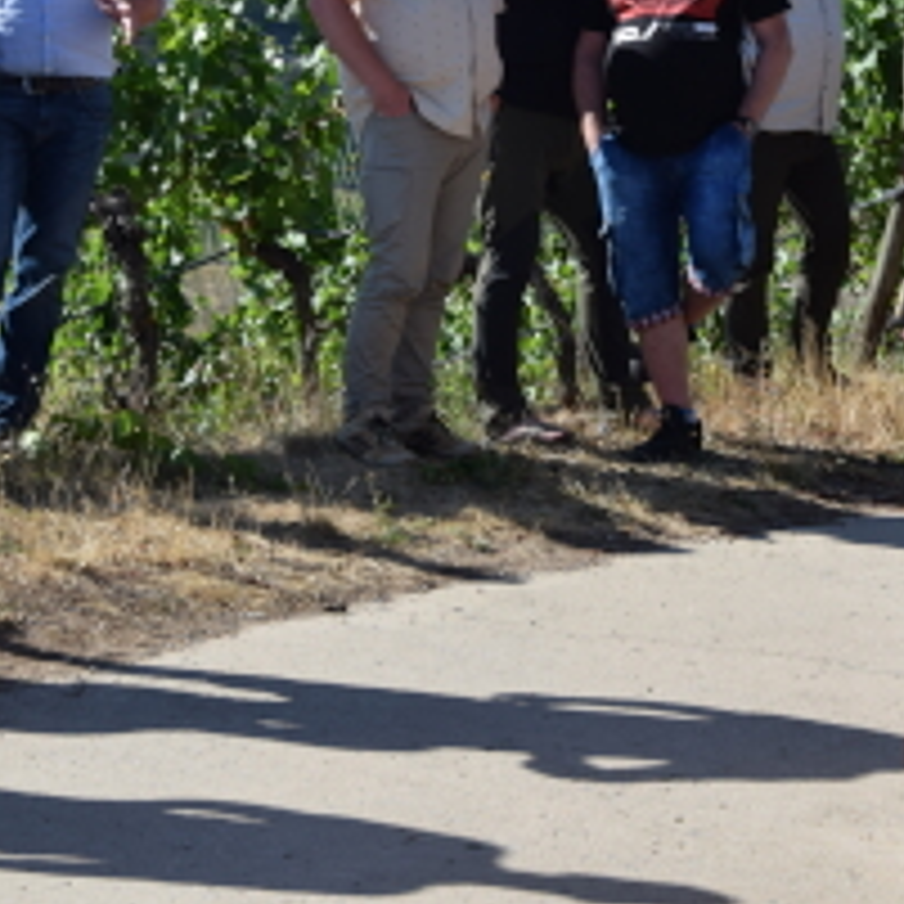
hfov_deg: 12.6
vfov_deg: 12.7
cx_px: 810
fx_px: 4048
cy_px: 238
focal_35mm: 137
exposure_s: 1/200
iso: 100
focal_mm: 48
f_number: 8
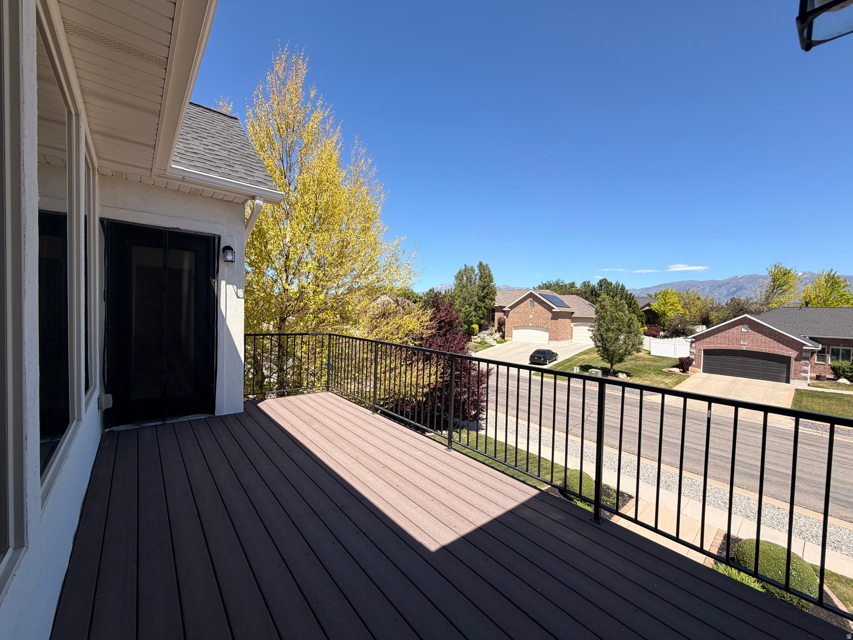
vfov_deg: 85.7
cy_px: 320
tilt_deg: -1.2
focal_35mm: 14
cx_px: 426
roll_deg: -2.1
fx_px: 345
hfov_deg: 102.1
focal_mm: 2.22
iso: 25
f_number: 2.2
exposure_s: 1/770
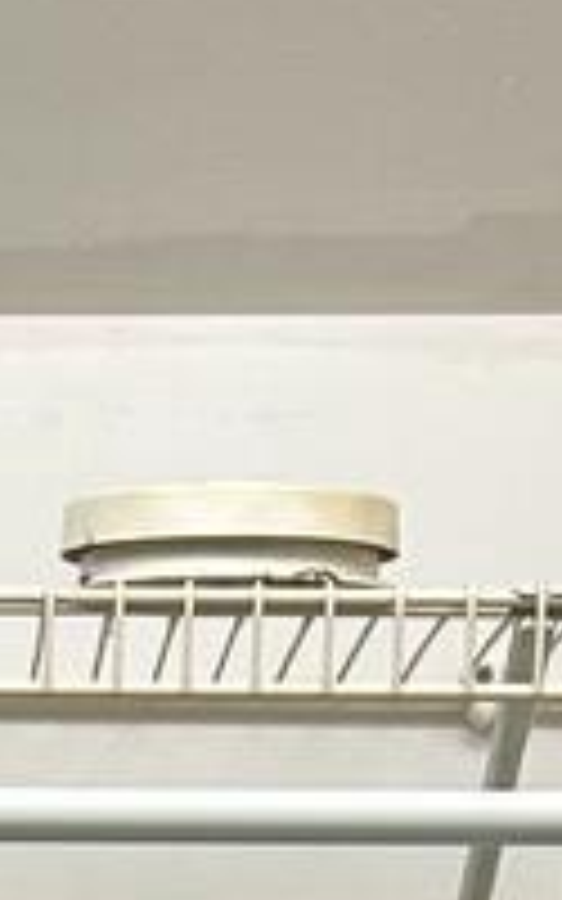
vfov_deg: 8.6
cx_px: -297
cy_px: 2488
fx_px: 5195
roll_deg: +0.0
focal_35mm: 212
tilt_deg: -18.2
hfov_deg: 6.1
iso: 80
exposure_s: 1/120
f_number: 1.5
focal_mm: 5.7
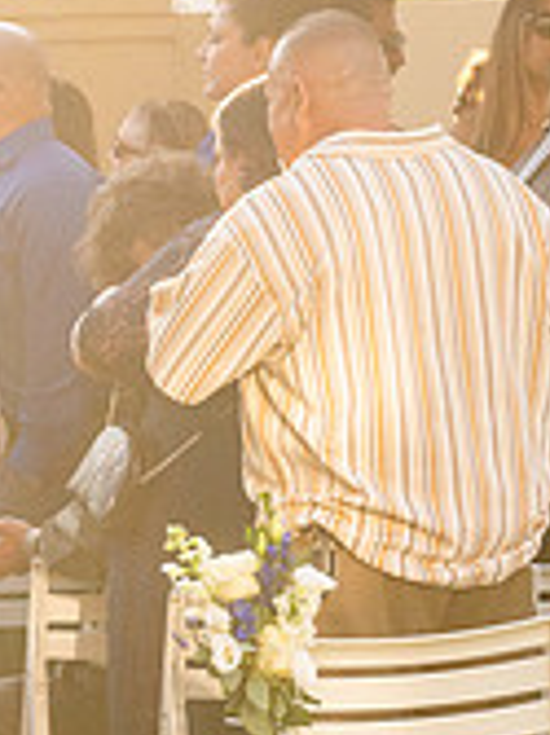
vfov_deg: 6.6
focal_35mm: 298
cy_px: 613
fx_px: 6321
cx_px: -443
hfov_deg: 4.9
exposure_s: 1/1000
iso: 400
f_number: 6.3
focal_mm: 70
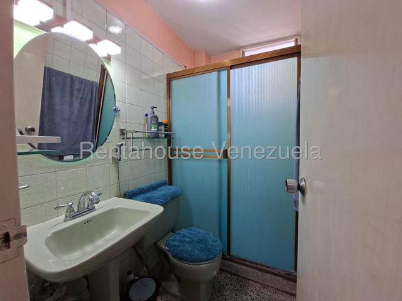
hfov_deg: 106.2
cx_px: 201
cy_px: 150
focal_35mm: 13
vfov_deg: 89.9
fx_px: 151
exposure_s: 1/50
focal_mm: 1.74
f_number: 2.2
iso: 40
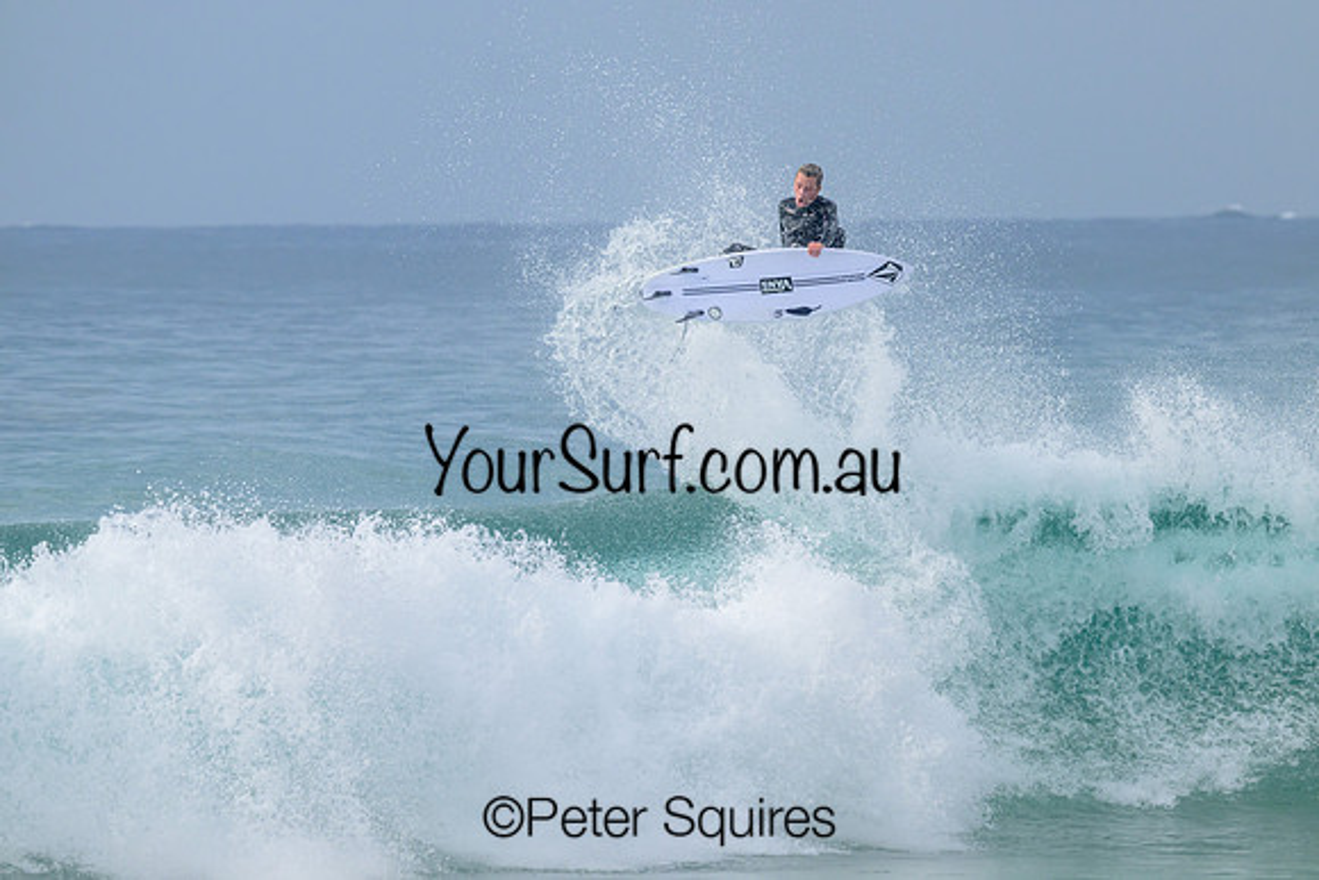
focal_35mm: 480
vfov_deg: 2.9
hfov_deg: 4.3
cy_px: 440
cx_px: 660
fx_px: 17590
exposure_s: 1/2000
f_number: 10
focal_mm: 480
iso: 1100
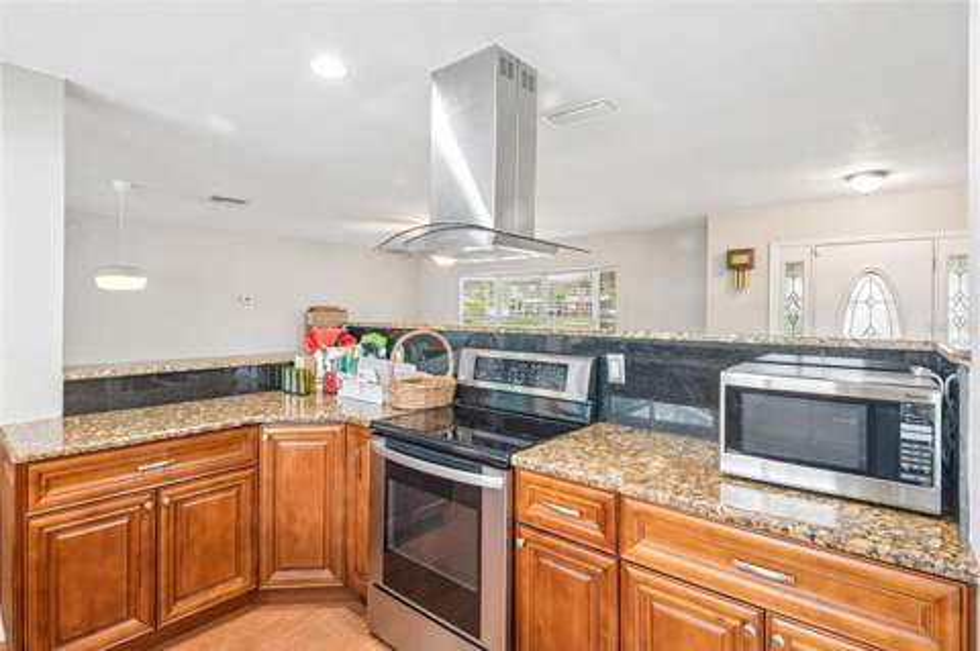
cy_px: 326
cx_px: 490
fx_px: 435
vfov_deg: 73.6
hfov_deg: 96.8
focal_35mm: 16
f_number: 8
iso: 400
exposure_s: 1/6
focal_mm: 16
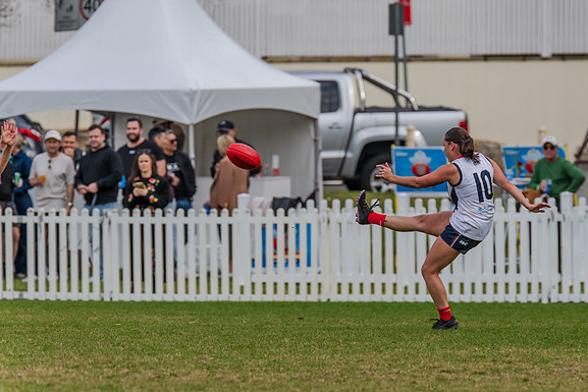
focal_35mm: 514
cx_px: 359
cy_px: 153
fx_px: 8397
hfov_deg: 4.0
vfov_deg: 2.7
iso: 800
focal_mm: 420
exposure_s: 1/1600
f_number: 8
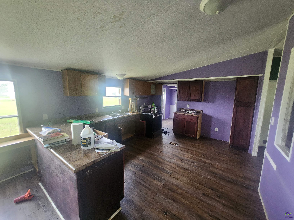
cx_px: 147
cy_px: 110
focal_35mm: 13
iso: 200
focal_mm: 1.74
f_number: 2.2
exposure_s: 1/60
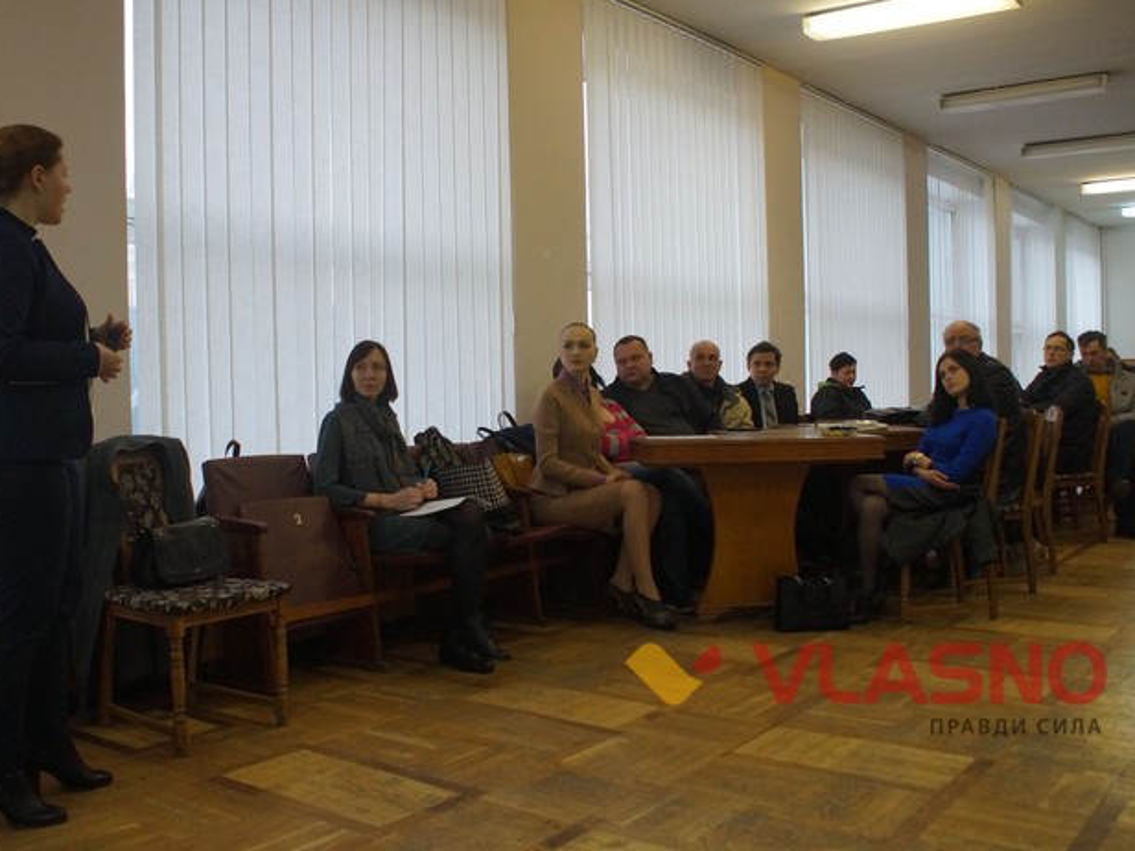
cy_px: 425
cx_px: 514
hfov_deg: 51.3
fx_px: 1180
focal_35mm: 36
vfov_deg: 39.7
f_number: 4
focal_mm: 22
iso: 1600
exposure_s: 1/160
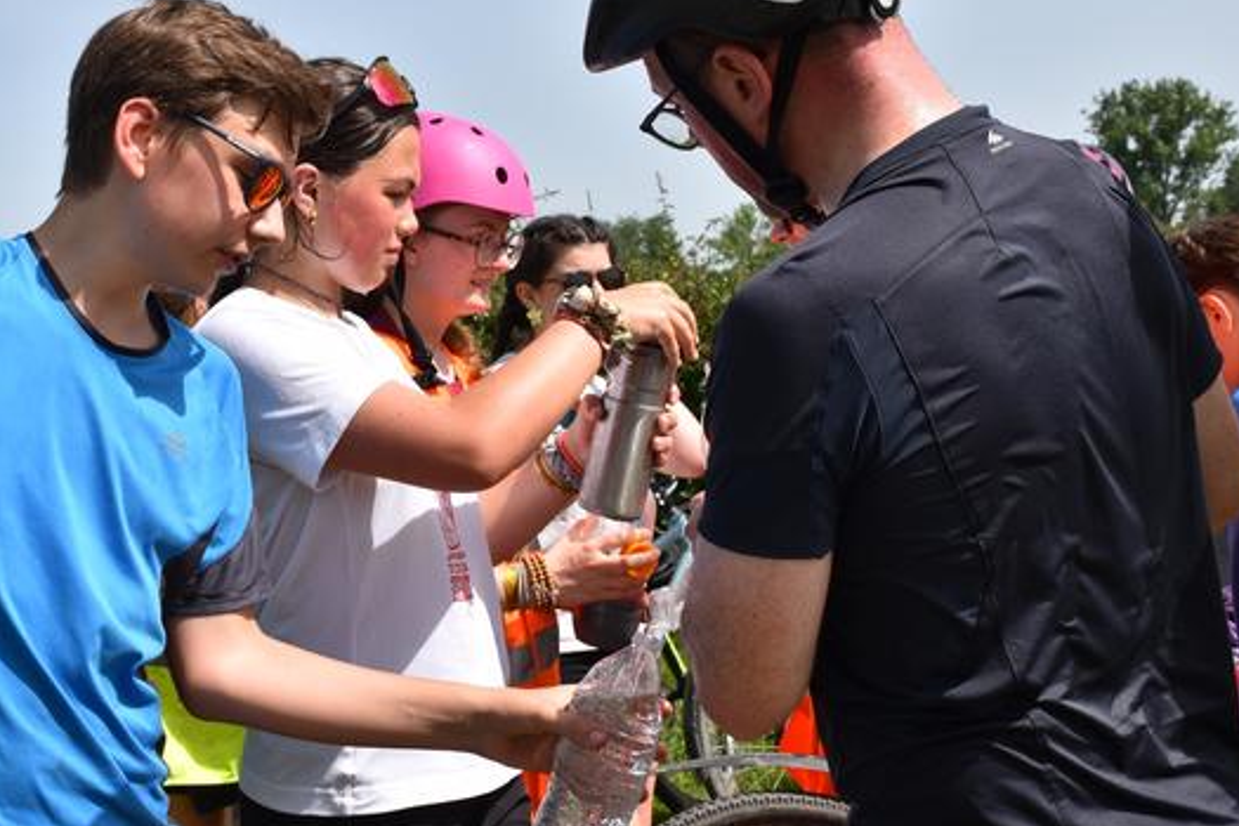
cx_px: 465
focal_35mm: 64
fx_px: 2202
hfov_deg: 31.3
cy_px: 341
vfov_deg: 21.2
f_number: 10
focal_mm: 32
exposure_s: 1/400
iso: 200
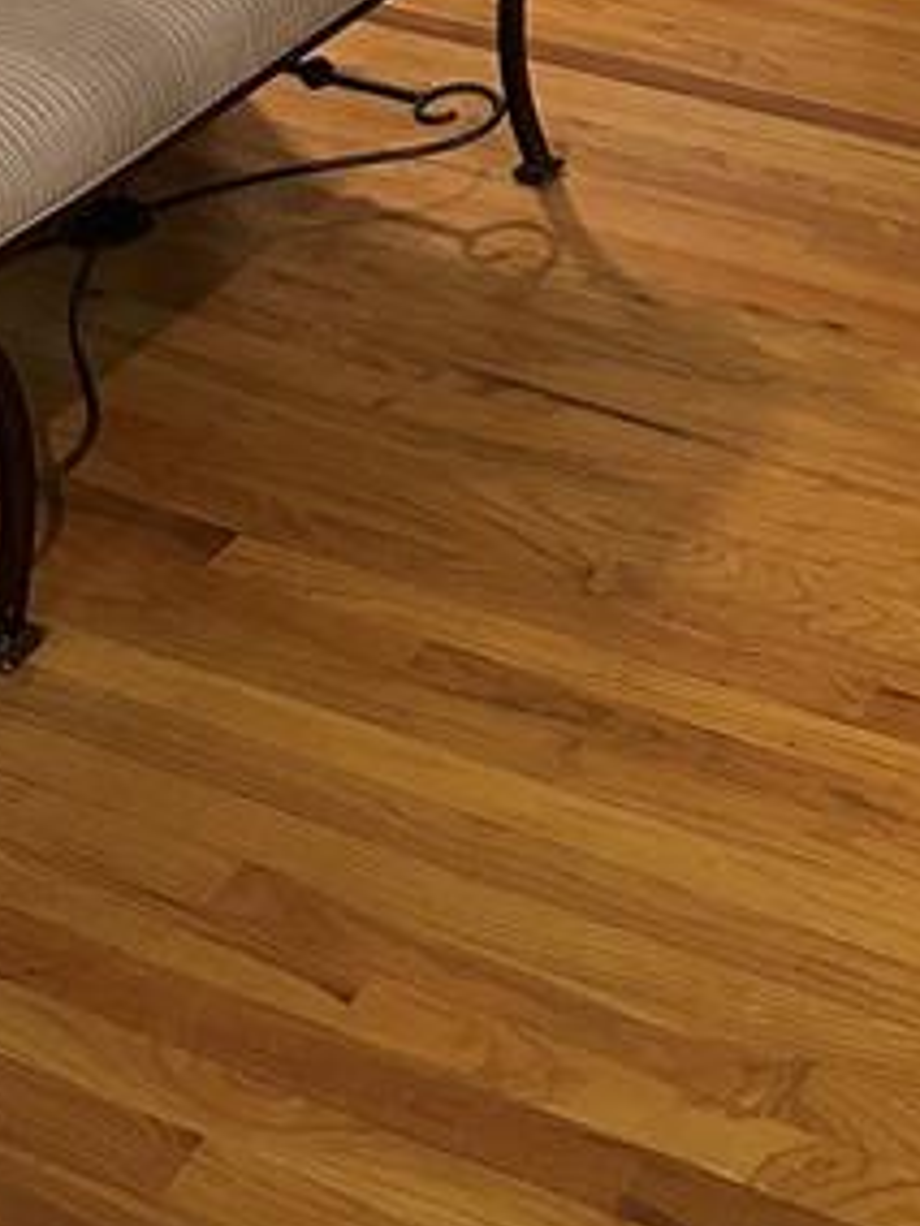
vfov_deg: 25.9
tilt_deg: -20.4
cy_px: -332
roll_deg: -4.2
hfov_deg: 20.7
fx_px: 2303
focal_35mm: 65
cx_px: 1175
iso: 500
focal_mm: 6.86
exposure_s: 1/60
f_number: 1.78
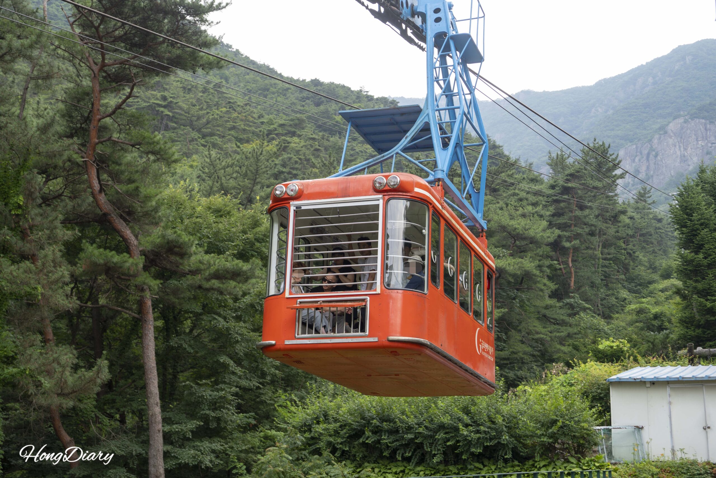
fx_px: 994
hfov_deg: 39.6
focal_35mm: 50
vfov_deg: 27.0
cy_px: 239
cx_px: 358
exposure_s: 1/60
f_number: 5.6
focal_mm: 50
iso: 100
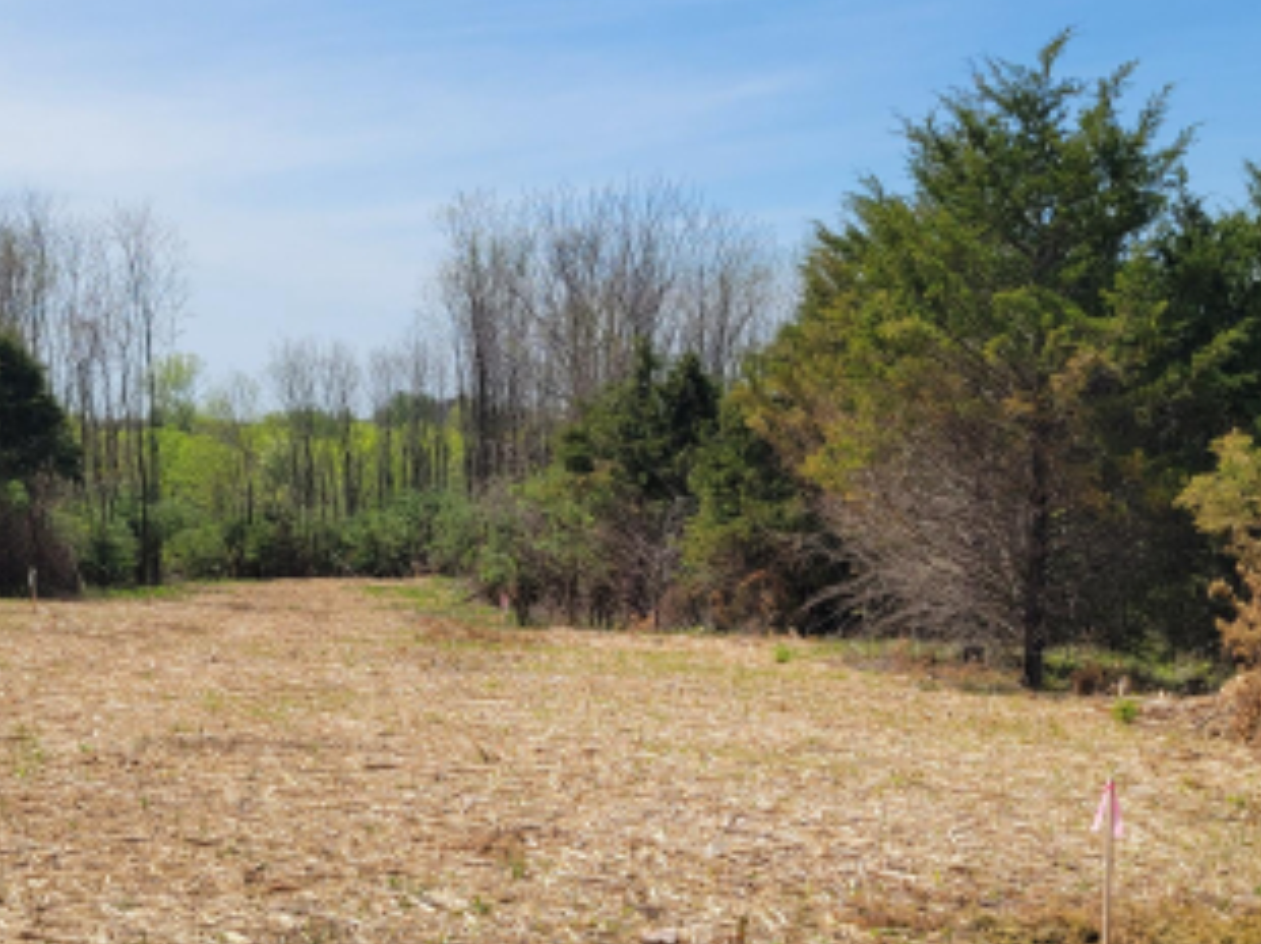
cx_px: 527
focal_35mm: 56
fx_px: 2038
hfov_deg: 34.3
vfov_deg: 25.9
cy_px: 655
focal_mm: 5.4
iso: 40
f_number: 1.8
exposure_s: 1/3211
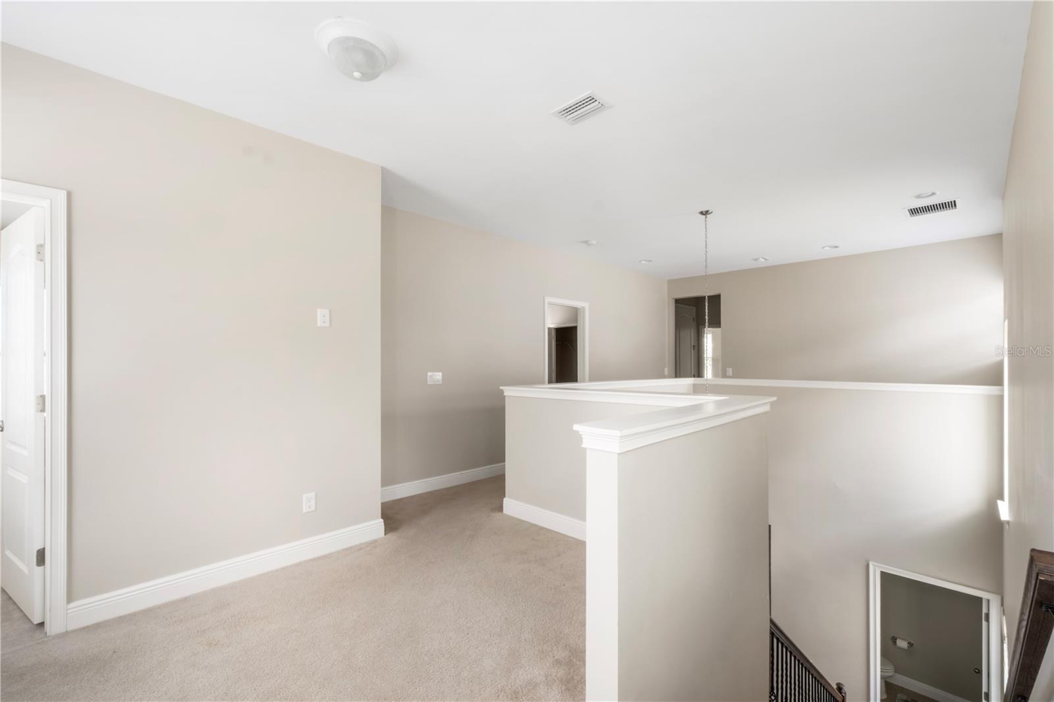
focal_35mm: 15
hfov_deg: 100.4
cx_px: 527
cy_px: 351
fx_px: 439
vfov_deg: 77.3
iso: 320
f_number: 14
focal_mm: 10
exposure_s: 1/1.67
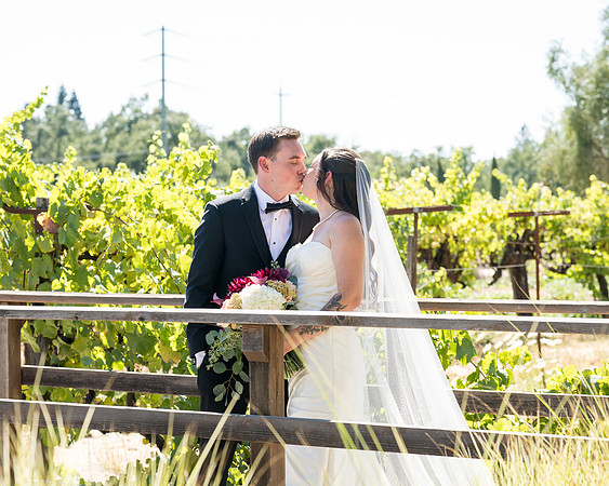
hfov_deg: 21.4
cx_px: 297
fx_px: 1610
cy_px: 194
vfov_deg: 17.2
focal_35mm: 89
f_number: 4
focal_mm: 66
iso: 200
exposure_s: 1/500
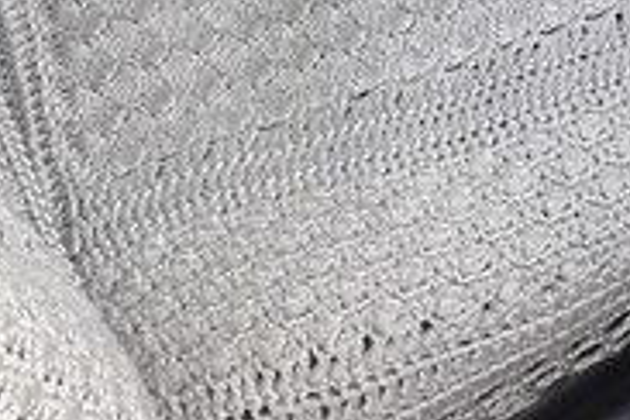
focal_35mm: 79
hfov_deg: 25.6
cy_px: -368
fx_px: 1382
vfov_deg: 14.8
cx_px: 379
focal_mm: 3.7
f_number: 1.9
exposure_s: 1/100
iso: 64
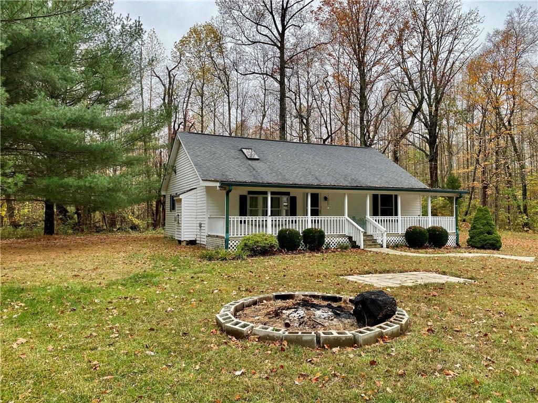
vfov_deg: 53.1
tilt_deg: +2.6
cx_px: 269
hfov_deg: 67.3
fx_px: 404
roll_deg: +0.2
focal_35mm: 26
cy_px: 202
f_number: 1.8
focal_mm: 4.25
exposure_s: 1/236
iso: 32
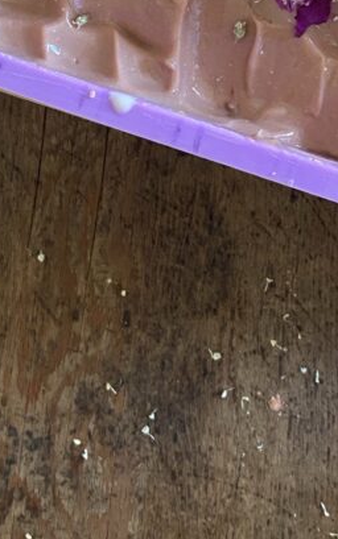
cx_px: 277
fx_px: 1016
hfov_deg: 18.7
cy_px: 119
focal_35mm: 69
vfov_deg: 29.2
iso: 400
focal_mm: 4.25
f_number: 1.8
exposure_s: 1/60
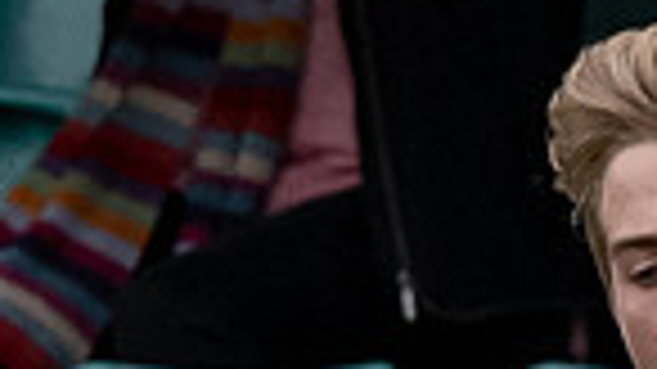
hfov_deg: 0.8
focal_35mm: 2543
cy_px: 482
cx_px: -291
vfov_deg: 0.5
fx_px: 44285
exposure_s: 1/800
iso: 640
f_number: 5
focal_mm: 135
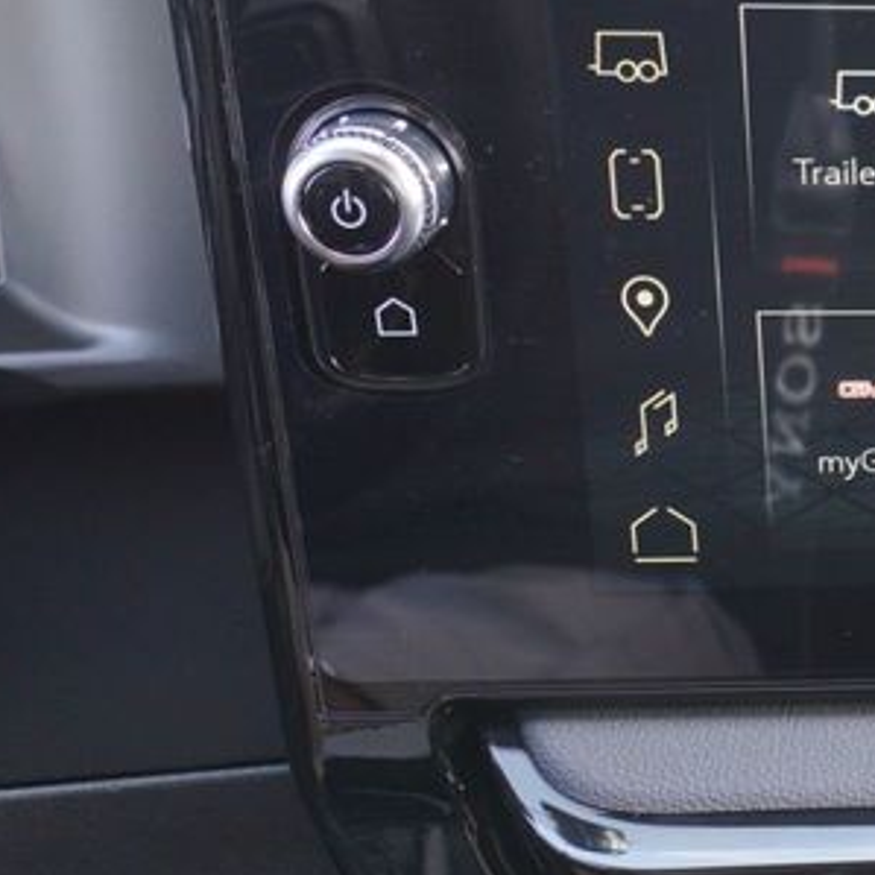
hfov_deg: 21.4
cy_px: 436
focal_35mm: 70
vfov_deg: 24.7
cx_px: 1250
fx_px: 2002
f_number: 4
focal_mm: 16
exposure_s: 1/60
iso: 250
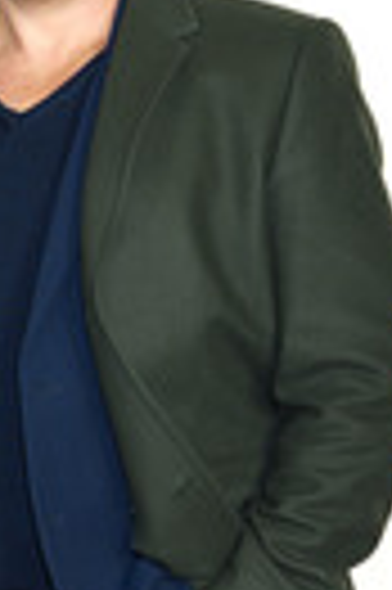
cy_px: 324
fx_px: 2702
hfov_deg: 7.8
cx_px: -509
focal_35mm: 165
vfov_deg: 12.5
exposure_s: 1/160
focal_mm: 48
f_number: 5
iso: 1000
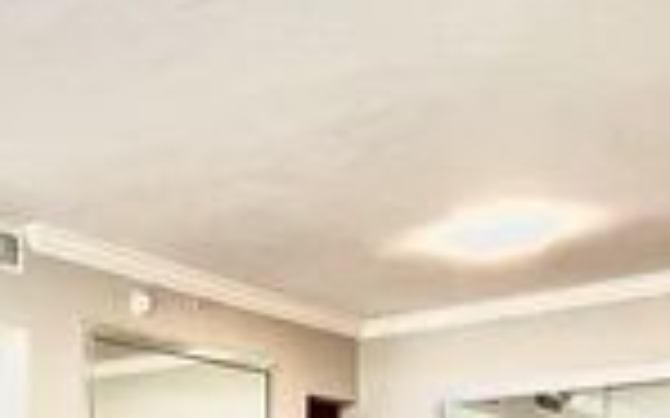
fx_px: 1077
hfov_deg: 29.4
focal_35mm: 59
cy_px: 634
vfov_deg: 19.2
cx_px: -148
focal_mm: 1.57
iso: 125
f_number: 1.8
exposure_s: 1/99
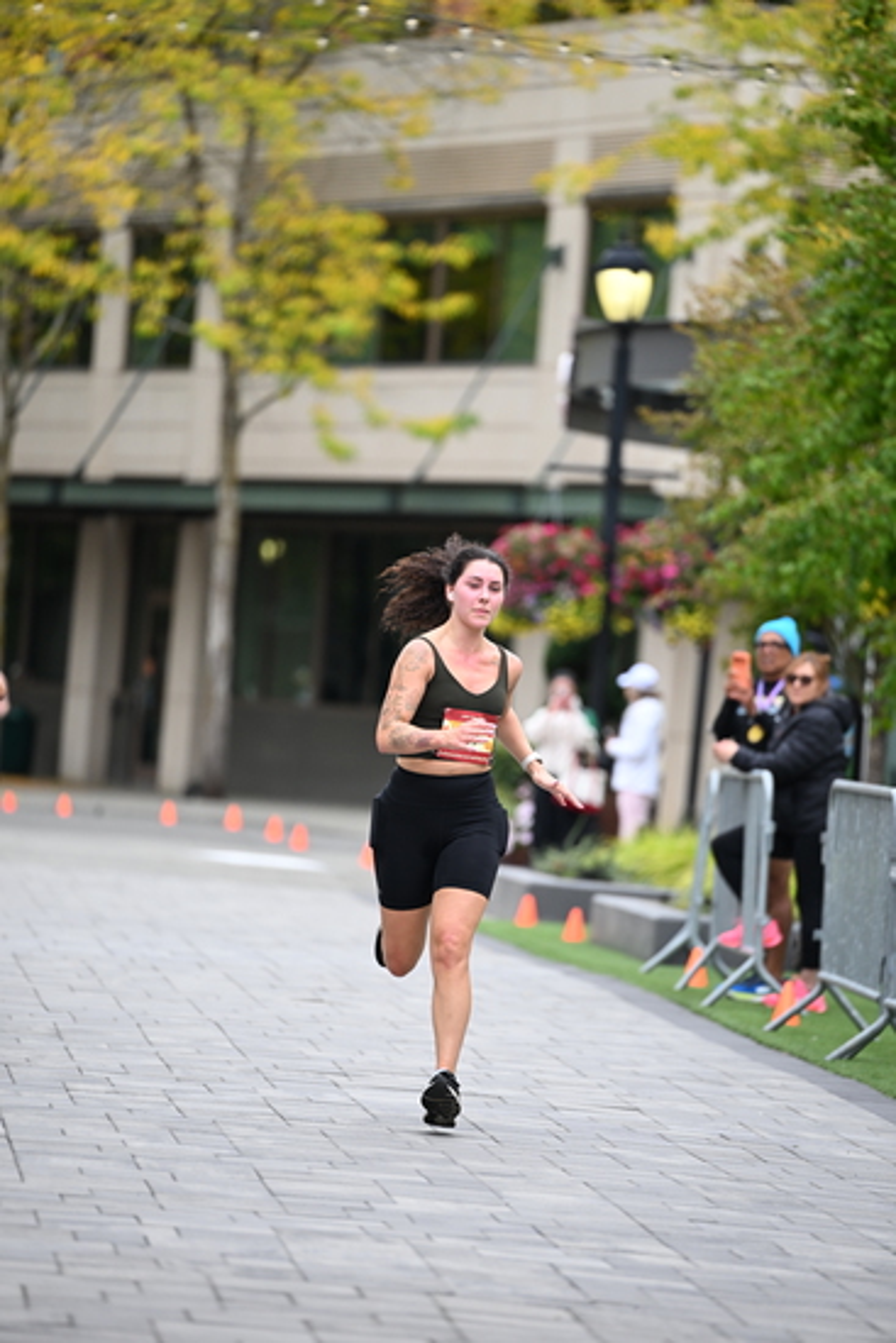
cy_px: 672
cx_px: 448
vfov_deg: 10.3
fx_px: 7461
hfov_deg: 6.9
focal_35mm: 200
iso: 640
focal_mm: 200
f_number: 2.8
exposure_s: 1/2000
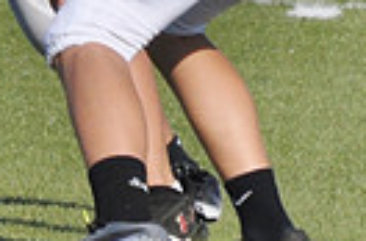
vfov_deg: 1.0
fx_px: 13372
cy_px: -204
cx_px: -410
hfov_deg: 1.6
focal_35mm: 1320
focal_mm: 200
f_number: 7.1
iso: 400
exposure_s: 1/2000
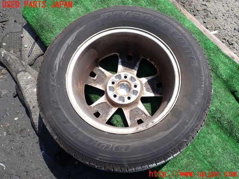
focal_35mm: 30
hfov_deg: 60.0
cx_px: 120
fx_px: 207
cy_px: 90
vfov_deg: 46.8
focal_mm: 5.4
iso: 100
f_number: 3.2
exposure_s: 1/800
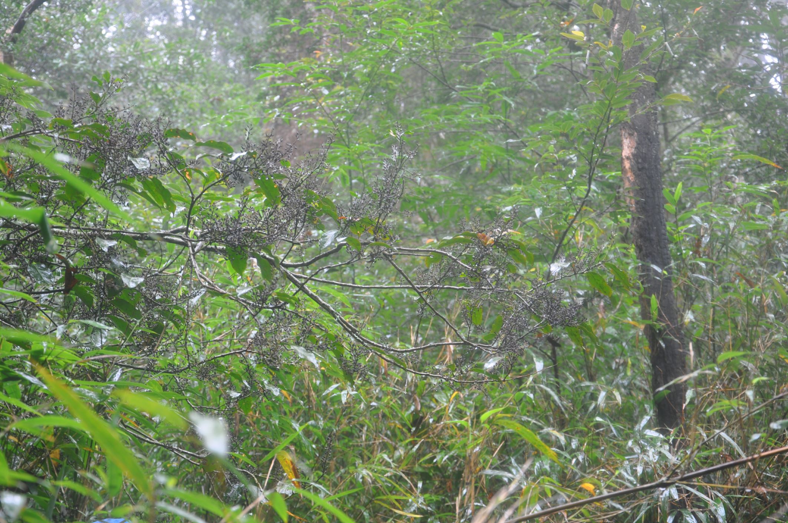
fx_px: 1574
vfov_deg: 18.9
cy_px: 262
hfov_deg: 28.1
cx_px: 394
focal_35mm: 72
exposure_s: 1/30
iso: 200
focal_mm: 48
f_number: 5.6
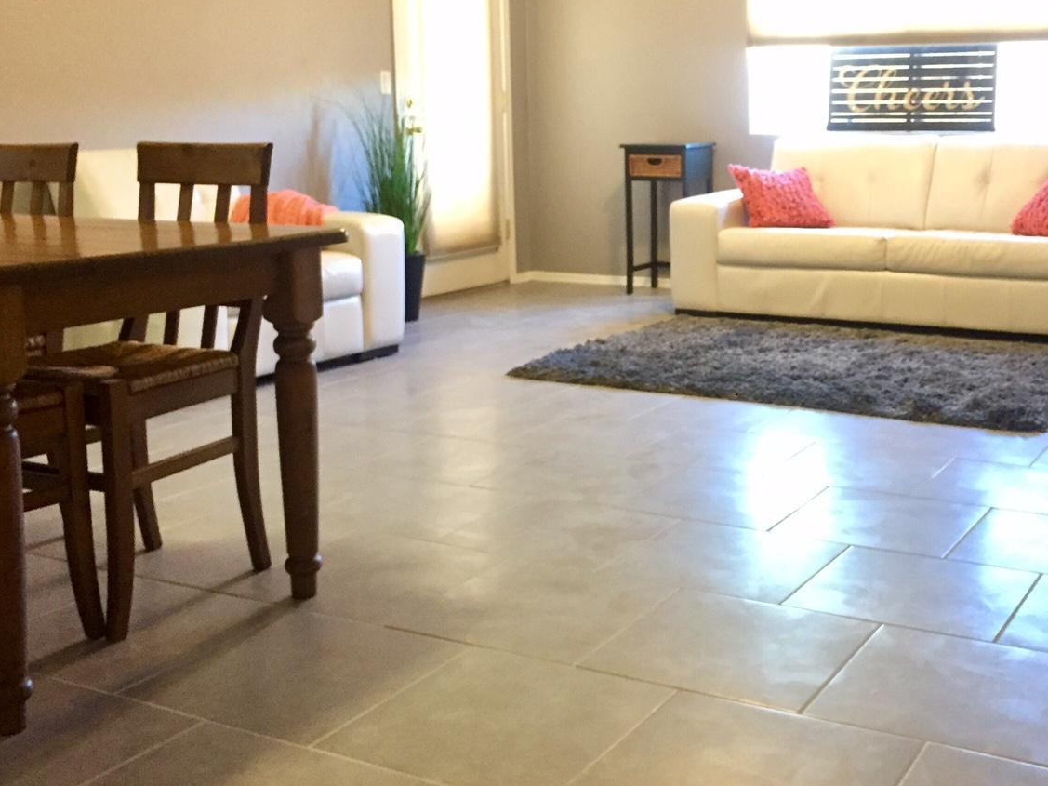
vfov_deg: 34.2
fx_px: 1271
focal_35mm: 42
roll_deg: +0.3
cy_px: 292
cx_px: 687
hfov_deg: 44.2
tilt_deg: -7.6
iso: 250
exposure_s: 1/30
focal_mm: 4.15
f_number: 2.2
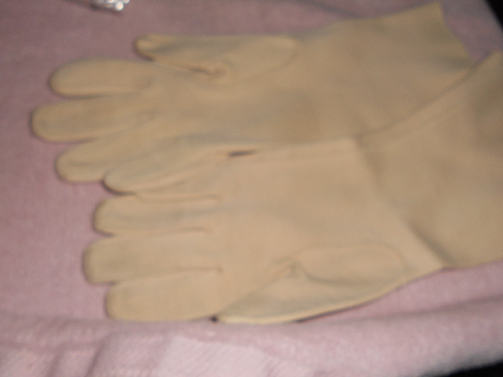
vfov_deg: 44.2
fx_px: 465
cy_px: 188
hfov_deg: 56.8
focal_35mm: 32
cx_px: 252
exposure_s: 1/25
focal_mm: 5.8
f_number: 8.8
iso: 80
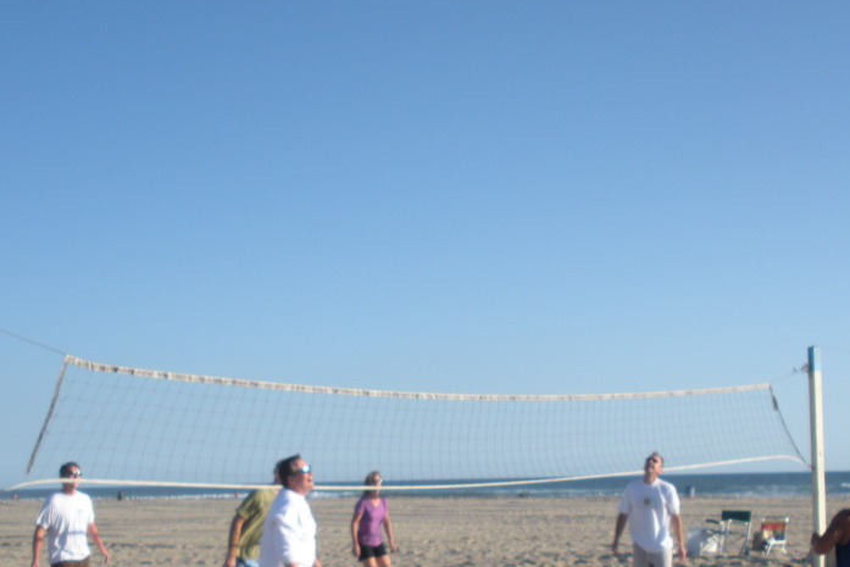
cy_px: 394
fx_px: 1299
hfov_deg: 36.1
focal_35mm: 55
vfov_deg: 24.5
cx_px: 507
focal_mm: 6.3
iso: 64
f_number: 3.5
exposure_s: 1/546
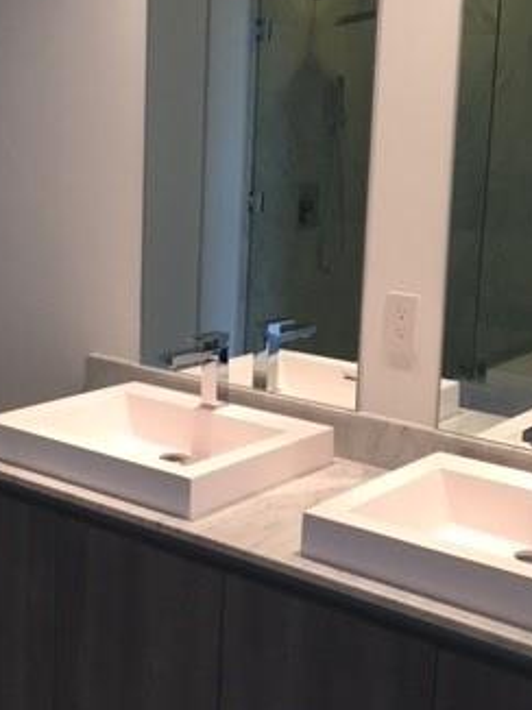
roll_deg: -1.5
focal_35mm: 57
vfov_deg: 33.7
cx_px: 211
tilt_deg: -9.5
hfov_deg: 25.6
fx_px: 1170
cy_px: 279
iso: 64
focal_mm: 4.15
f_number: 2.2
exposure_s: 1/30
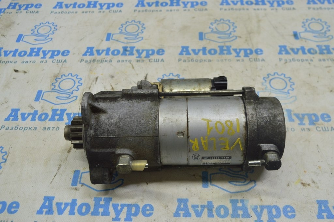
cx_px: 167
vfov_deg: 36.8
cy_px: 111
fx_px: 334
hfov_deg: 53.2
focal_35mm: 36
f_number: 5.6
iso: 400
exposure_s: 1/40
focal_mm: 24
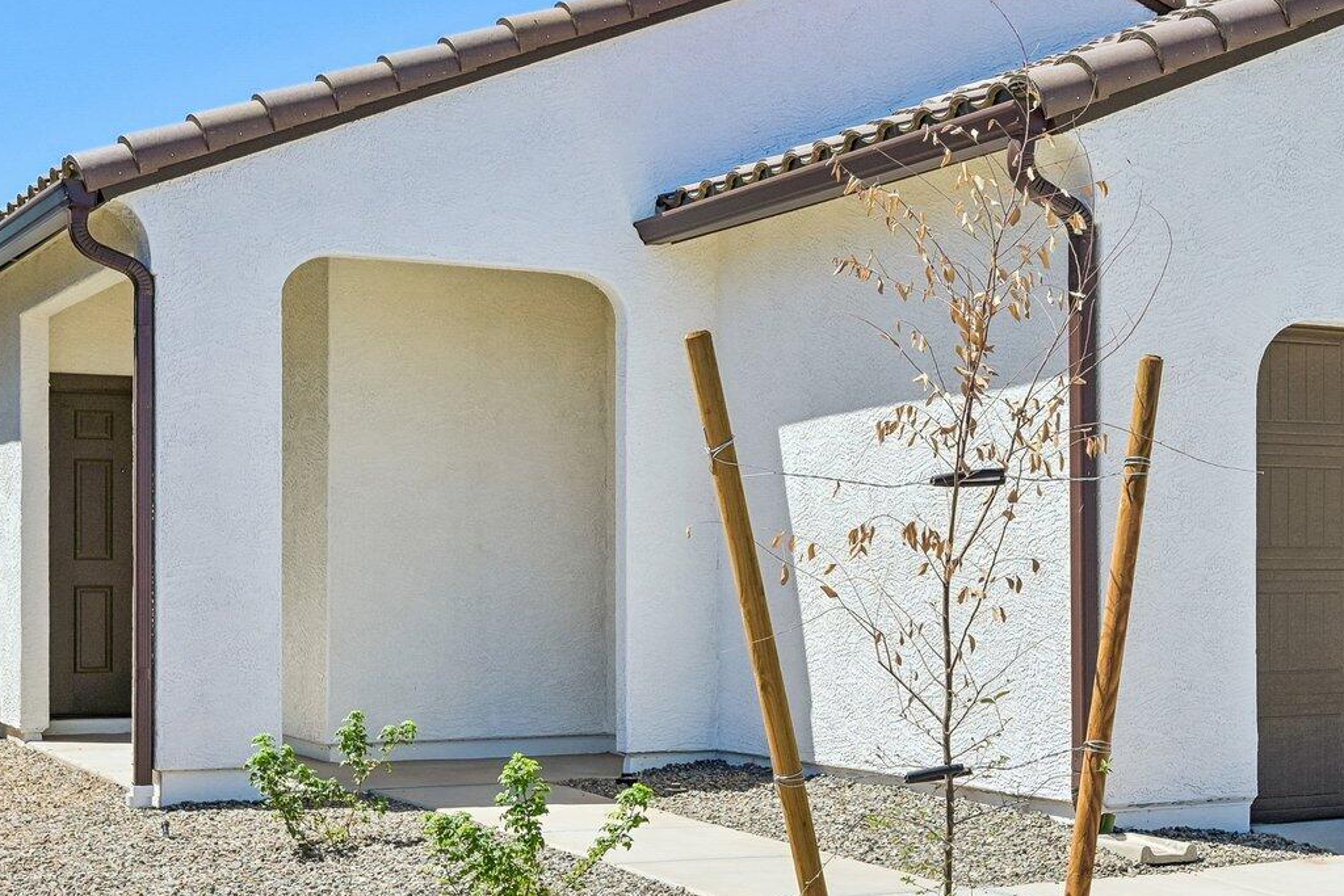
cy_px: 256
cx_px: 991
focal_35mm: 60
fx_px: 2240
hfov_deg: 32.8
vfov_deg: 22.5
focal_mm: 30
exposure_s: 1/500
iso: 100
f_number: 8
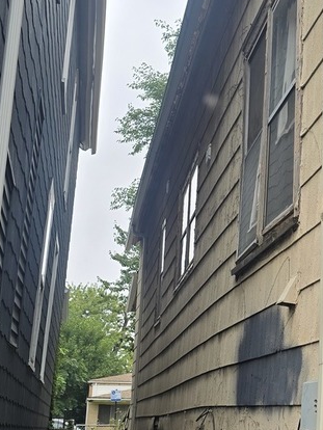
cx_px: 348
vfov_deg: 32.2
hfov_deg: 23.1
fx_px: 746
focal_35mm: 60
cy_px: 229
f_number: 1.7
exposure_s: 1/244
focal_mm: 6.3
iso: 12
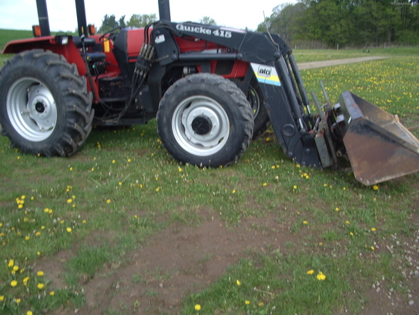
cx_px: 210
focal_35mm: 35
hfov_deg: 52.6
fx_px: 424
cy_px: 158
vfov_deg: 40.7
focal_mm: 5.8
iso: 50
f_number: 4.3
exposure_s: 1/250
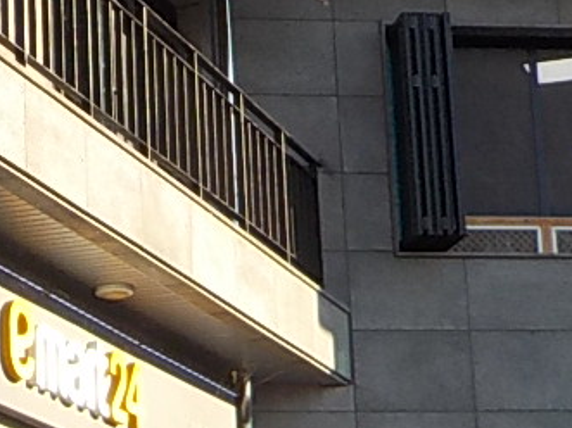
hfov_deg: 13.4
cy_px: 192
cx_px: -22
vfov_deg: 10.2
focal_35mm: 145
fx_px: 2395
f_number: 3.3
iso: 125
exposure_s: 1/500
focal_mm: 4.1
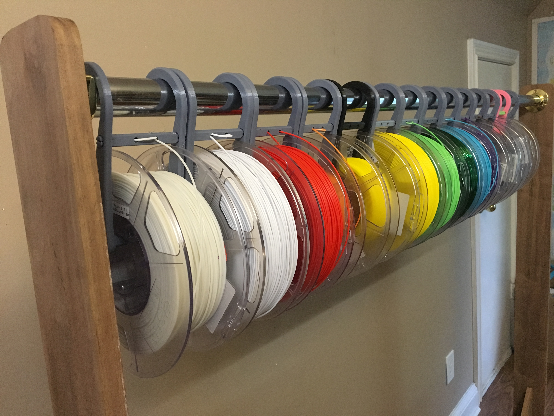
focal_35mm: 29
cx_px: 277
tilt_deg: -7.8
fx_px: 464
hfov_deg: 61.7
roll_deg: +3.9
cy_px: 208
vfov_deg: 48.2
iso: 200
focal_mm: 4.15
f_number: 2.2
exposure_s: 1/30
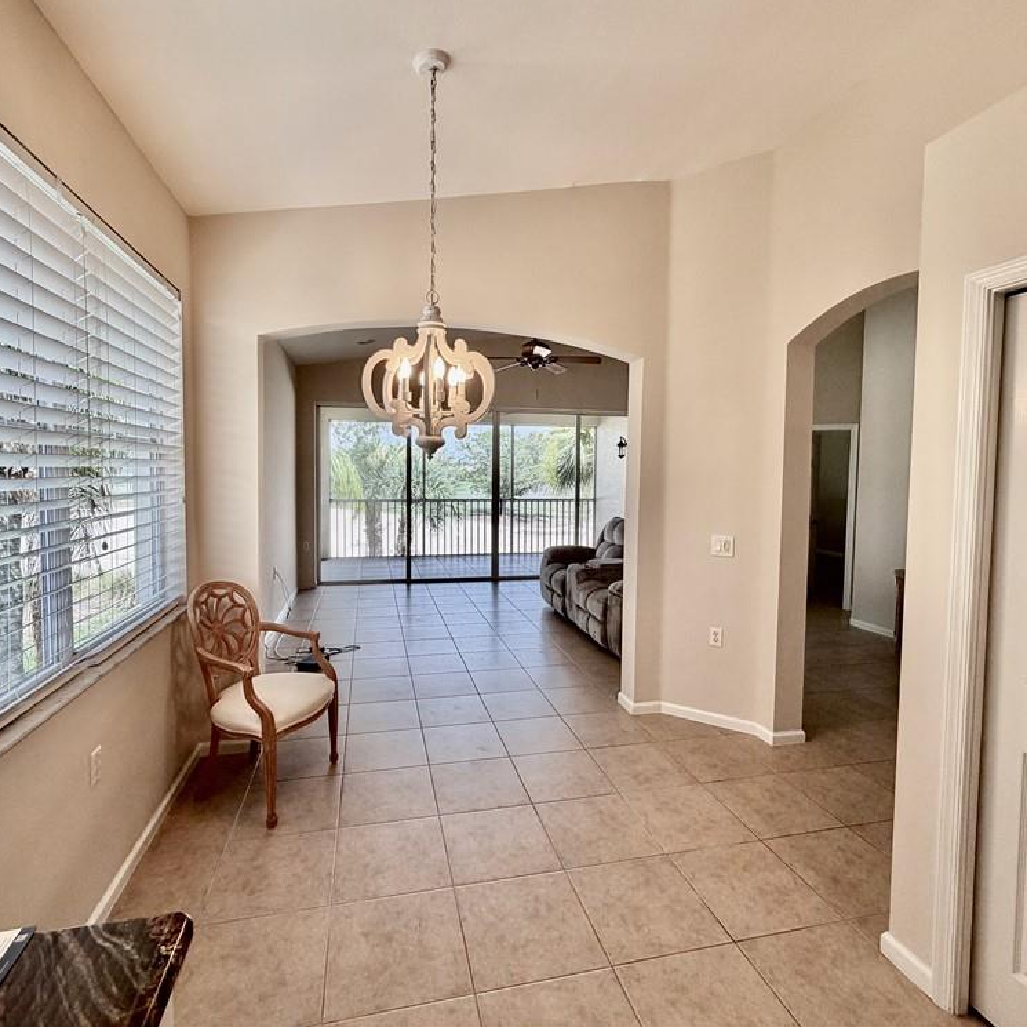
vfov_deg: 83.9
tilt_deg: -3.1
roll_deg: -0.2
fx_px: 571
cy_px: 499
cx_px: 498
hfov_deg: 83.9
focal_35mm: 17
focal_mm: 2.22
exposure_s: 1/120
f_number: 2.2
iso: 64
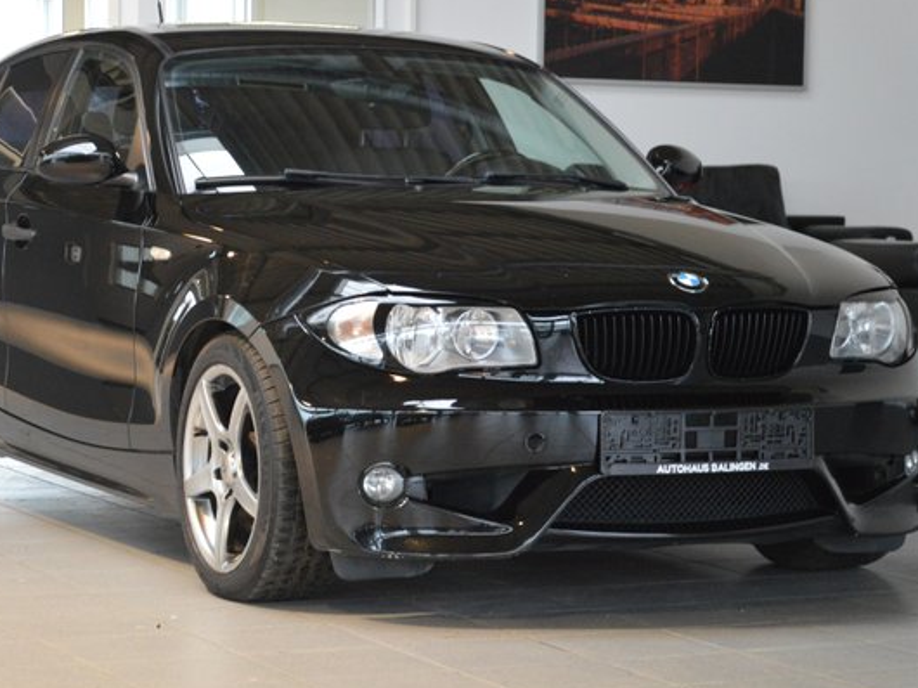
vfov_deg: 13.7
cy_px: 357
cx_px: 404
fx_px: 2863
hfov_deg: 18.2
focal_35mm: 108
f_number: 5.3
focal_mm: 62
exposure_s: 1/60
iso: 2500
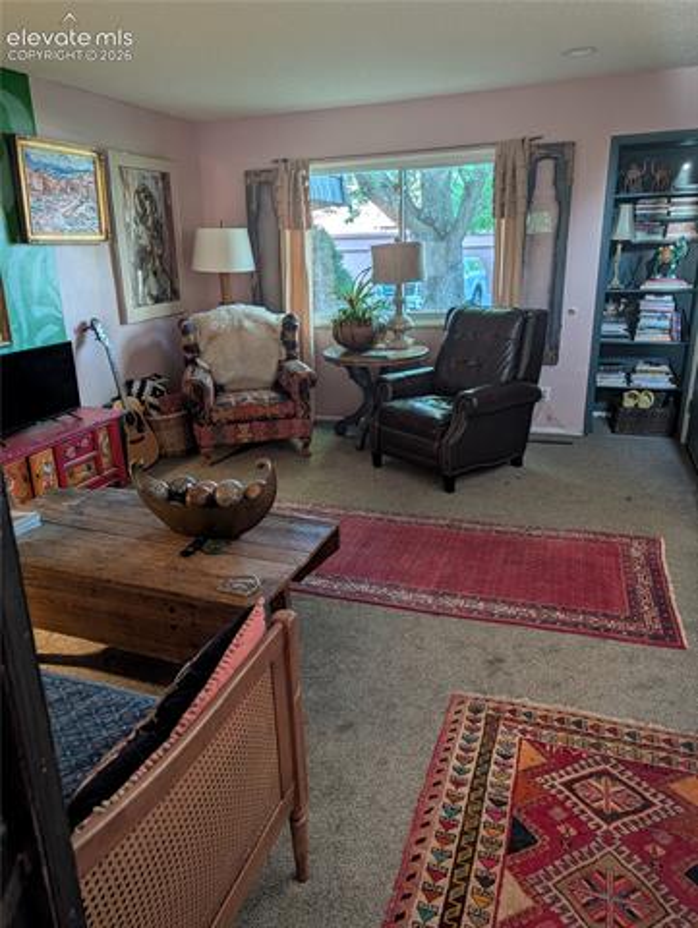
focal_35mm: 24
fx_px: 644
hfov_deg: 56.9
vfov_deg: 71.5
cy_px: 464
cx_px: 349
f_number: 1.68
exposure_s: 1/24.1
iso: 20
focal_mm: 6.9
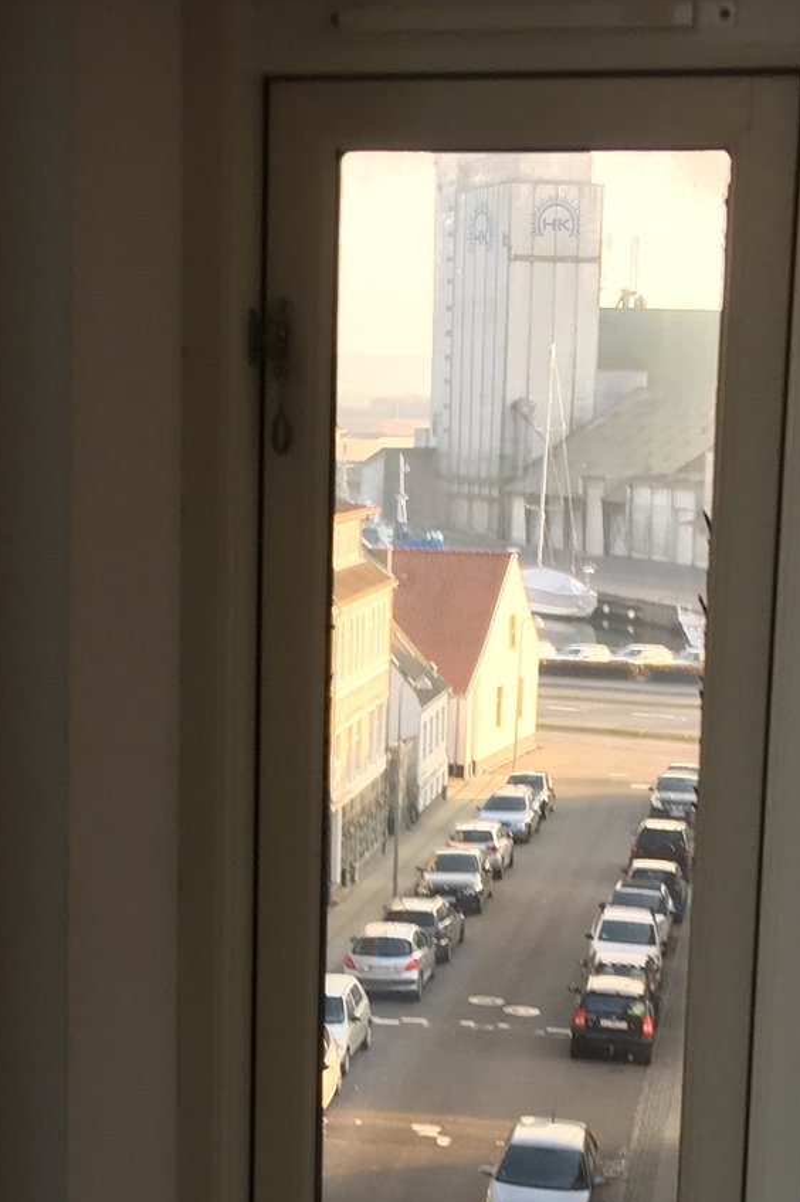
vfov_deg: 26.2
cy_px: 940
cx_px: 194
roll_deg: -1.5
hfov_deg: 17.8
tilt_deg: -9.2
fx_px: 2535
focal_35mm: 76
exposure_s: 1/100
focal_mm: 4.15
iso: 40
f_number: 2.2
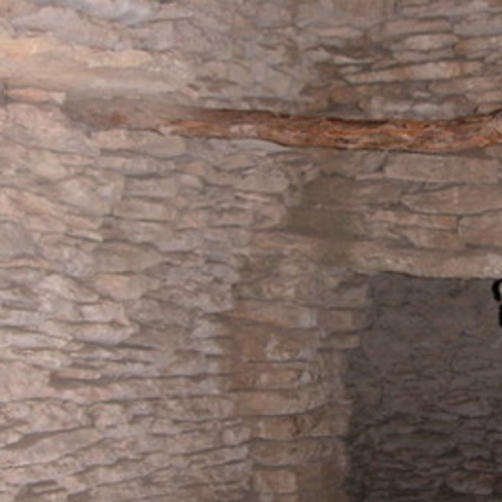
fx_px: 1148
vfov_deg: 24.6
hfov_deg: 24.6
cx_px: 318
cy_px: 212
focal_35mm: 70
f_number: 2.8
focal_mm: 8.9
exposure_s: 1/60
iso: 100
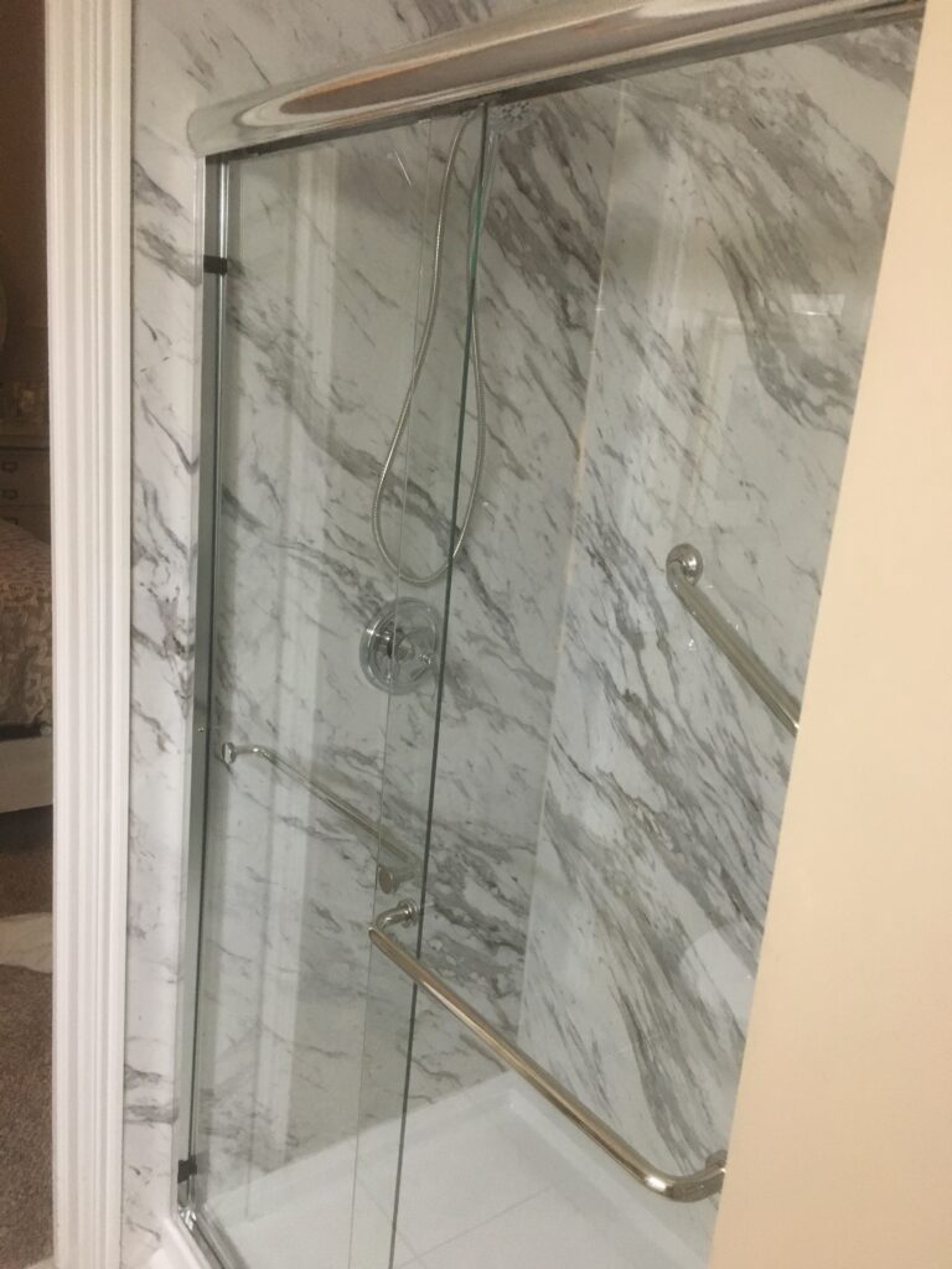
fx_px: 1063
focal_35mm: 29
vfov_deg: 61.7
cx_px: 476
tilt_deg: -16.0
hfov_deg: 48.2
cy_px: 634
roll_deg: -4.6
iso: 200
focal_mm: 4.15
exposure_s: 1/30
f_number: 2.2
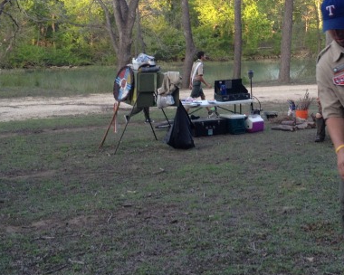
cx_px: 272
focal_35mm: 72
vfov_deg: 21.2
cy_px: 93
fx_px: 733
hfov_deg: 26.0
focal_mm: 4.28
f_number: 2.4
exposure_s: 1/120
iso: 64
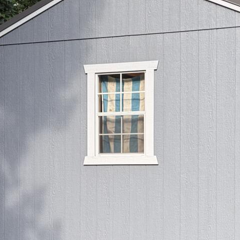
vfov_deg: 18.0
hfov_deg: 17.9
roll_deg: -0.2
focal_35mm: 96
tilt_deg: +0.7
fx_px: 753
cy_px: 186
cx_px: 203
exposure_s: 1/414
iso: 50
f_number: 1.6
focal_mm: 5.96
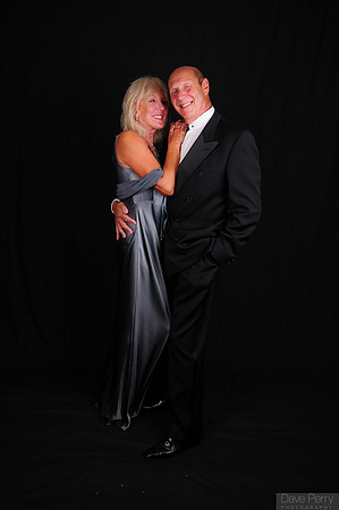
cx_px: 170
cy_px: 255
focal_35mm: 33
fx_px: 467
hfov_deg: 39.9
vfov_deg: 57.3
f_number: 8
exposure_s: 1/125
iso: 200
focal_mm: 22
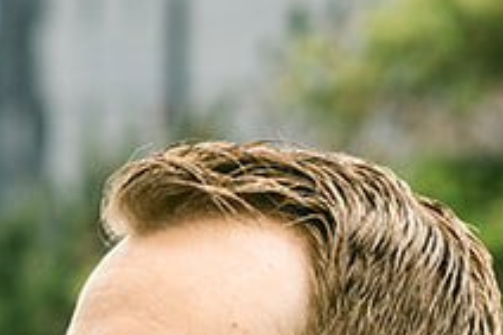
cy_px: 992
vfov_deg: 3.5
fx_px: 5277
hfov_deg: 5.4
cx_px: -441
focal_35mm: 378
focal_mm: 50
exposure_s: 1/1000
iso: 160
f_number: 2.5
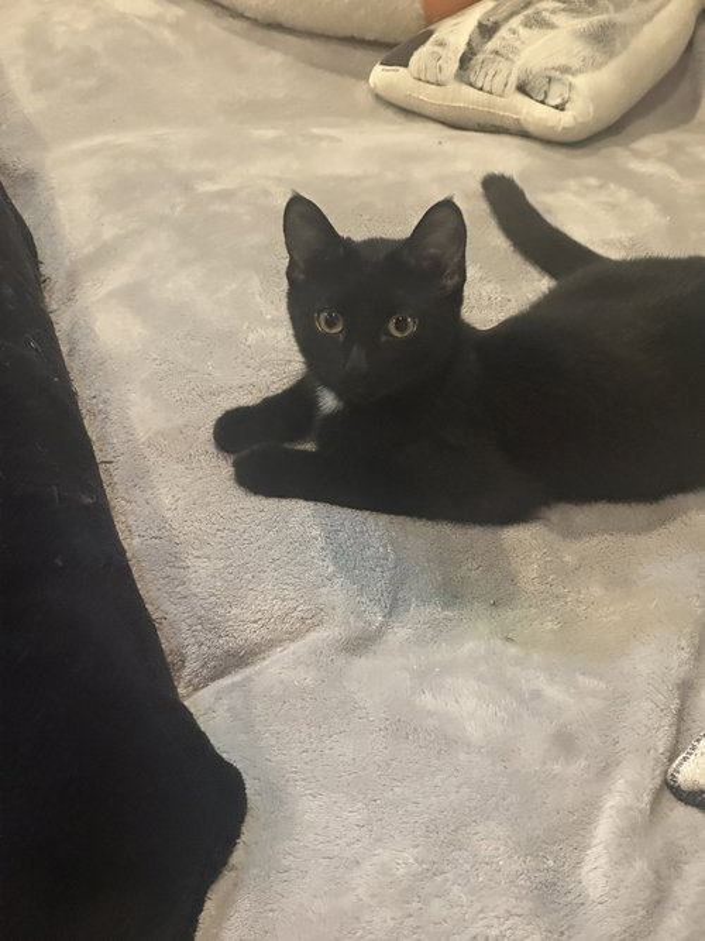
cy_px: 470
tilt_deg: -30.5
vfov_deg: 25.3
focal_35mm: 77
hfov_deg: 19.1
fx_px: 2092
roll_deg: -4.6
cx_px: 352
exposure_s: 1/41
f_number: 2.8
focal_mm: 9
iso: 1250
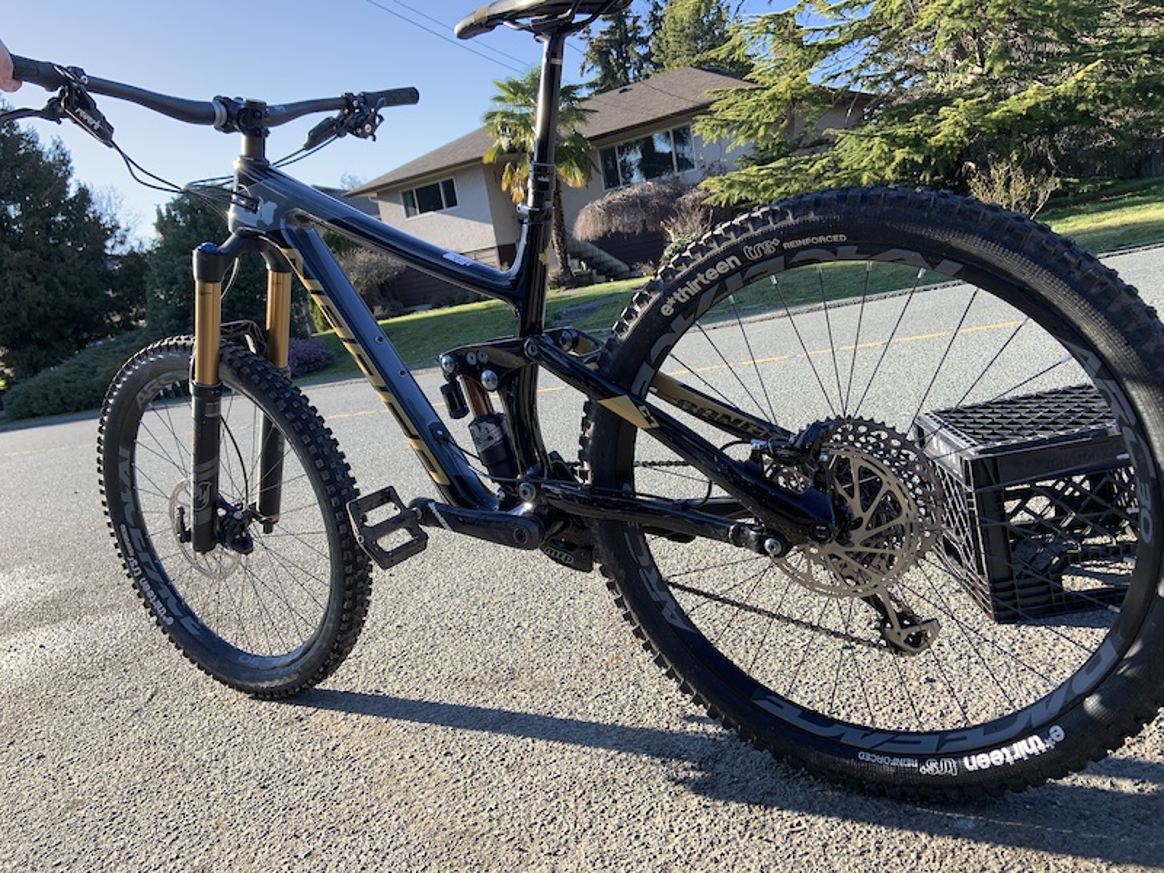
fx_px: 874
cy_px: 436
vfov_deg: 53.1
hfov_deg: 67.3
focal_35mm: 26
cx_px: 582
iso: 25
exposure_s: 1/417
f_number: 1.8
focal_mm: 4.25
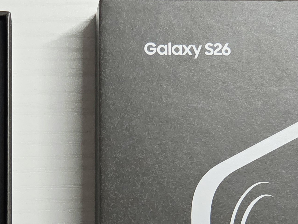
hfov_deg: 9.2
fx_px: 1851
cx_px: 72
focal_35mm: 215
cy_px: 263
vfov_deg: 6.9
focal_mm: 7
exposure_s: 1/120
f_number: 2.4
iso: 200
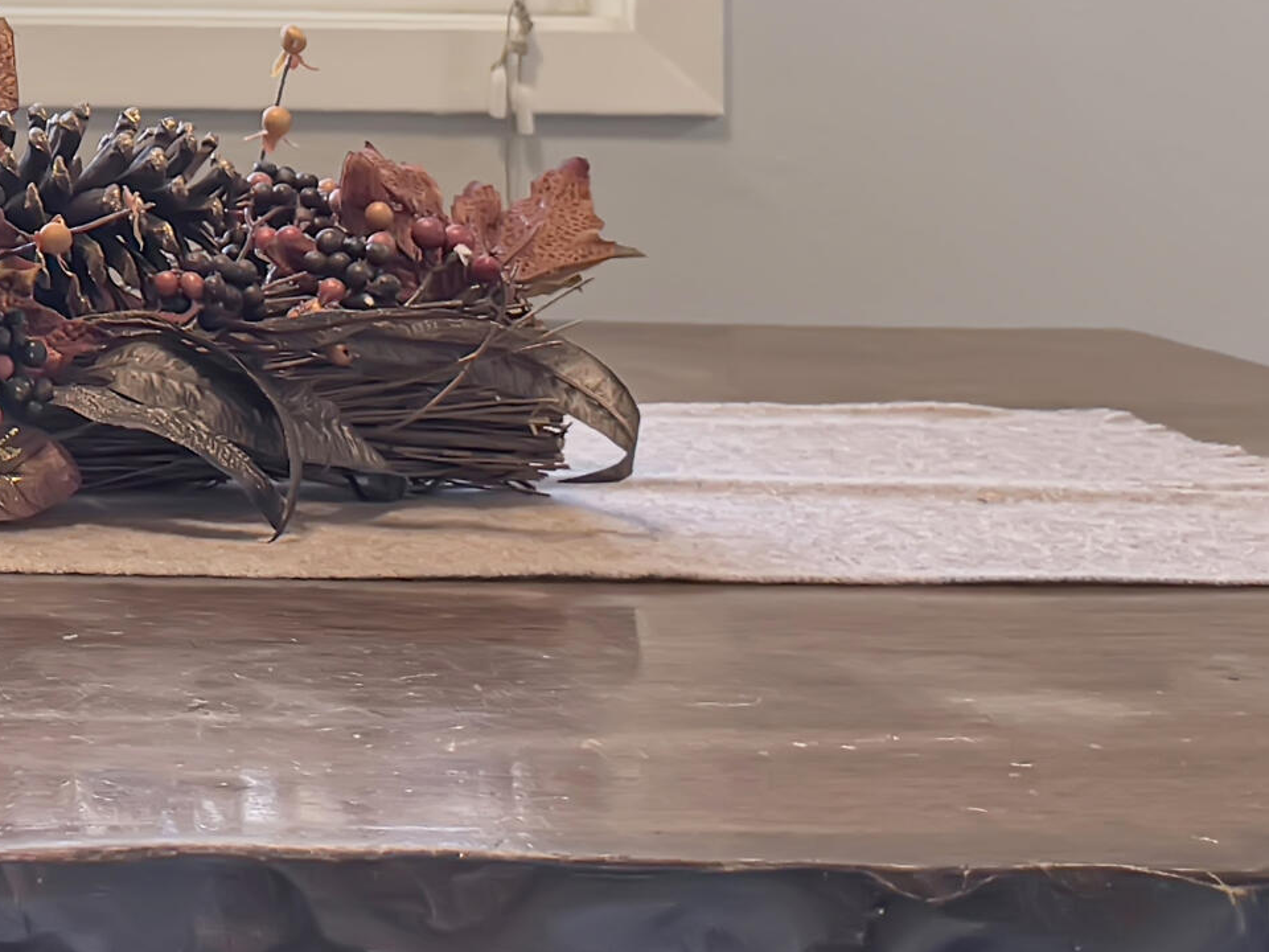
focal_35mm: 75
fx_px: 2749
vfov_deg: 19.4
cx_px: -308
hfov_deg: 23.4
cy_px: 147
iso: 100
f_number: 1.78
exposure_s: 1/189
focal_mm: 6.76
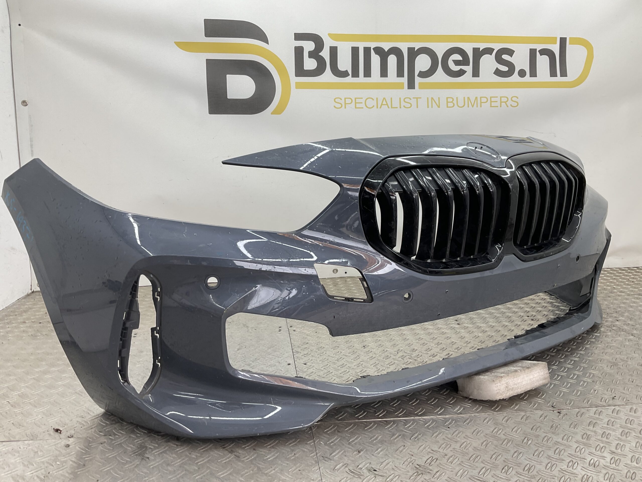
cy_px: 241
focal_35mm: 29
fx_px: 538
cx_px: 321
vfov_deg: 48.2
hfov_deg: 61.7
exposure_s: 1/100
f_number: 1.8
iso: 20
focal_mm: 3
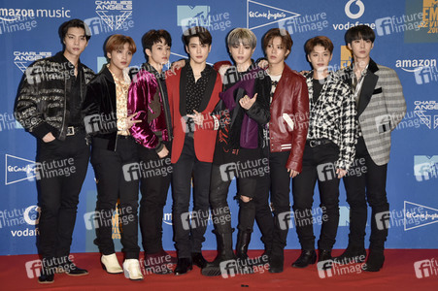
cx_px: 219
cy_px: 146
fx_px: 754
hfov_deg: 32.4
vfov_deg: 21.9
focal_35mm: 62
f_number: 6.3
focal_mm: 62
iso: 1600
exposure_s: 1/250
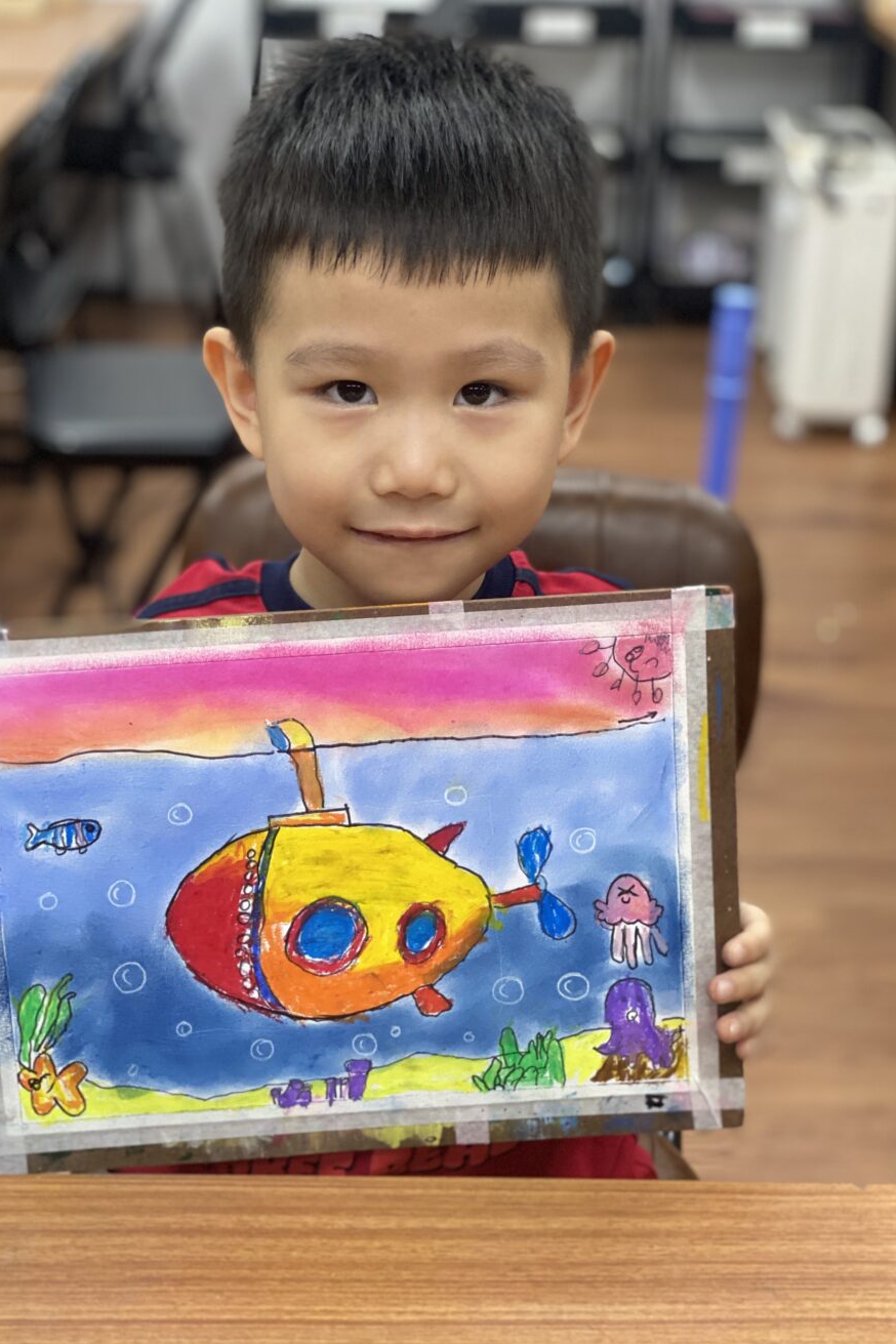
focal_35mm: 55
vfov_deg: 36.2
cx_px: 400
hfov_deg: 24.6
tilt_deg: -23.9
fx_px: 2053
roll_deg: -1.8
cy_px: 675
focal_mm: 6
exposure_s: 1/100
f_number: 2
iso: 160
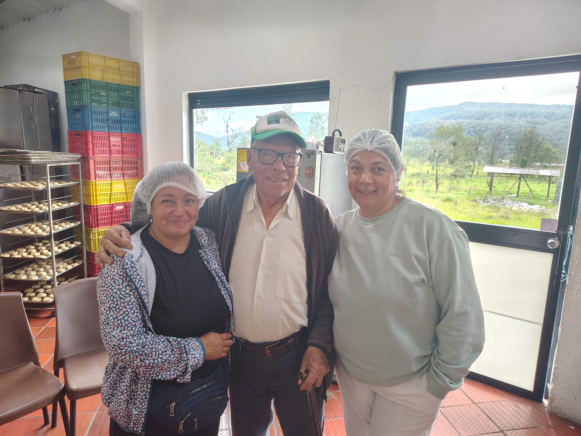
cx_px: 290
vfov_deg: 56.8
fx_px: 403
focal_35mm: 24
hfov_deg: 71.6
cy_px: 218
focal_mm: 5.56
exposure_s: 1/120
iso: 1099
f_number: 1.8
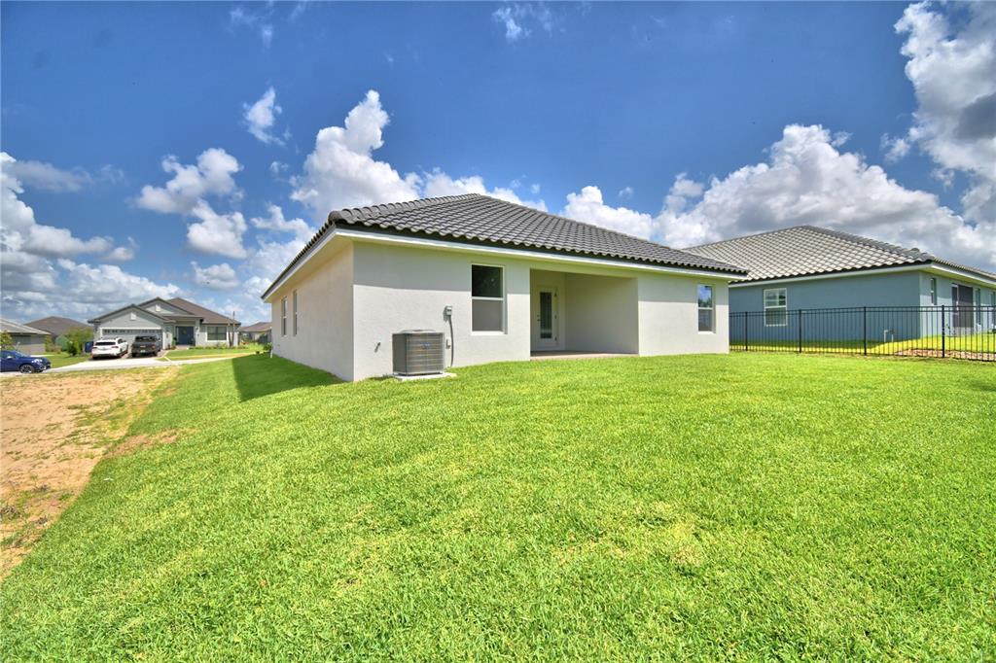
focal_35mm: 15
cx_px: 498
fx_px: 415
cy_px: 332
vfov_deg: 77.3
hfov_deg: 100.4
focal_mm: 10
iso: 100
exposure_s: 1/1600
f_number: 4.5
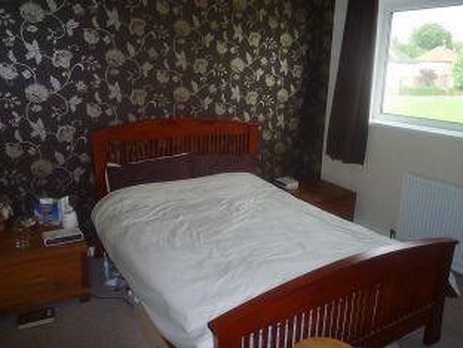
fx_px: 375
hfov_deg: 63.3
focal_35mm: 28
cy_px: 156
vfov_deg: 49.7
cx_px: 252
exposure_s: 1/30
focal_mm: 4.4
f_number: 2.8
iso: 100
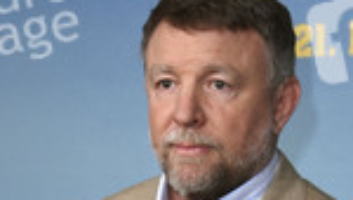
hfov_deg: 7.9
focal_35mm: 273
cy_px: 381
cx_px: 214
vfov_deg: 4.4
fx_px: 2560
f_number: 5.6
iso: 1000
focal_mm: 98
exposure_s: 1/250
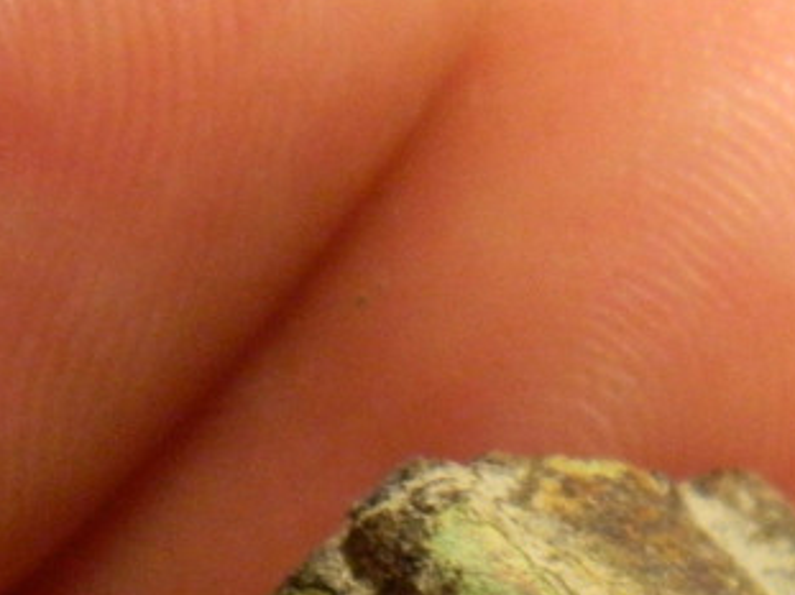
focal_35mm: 288
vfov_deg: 5.1
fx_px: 6612
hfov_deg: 6.9
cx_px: 579
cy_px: 889
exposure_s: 1/15
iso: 400
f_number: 4.2
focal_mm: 15.1
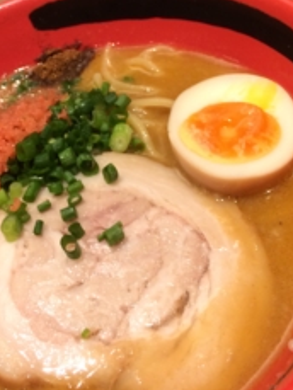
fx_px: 643
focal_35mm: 57
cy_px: 100
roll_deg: +27.5
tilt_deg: -39.0
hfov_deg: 25.3
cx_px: 66
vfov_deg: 33.1
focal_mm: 4.15
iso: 80
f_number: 2.2
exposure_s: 1/30
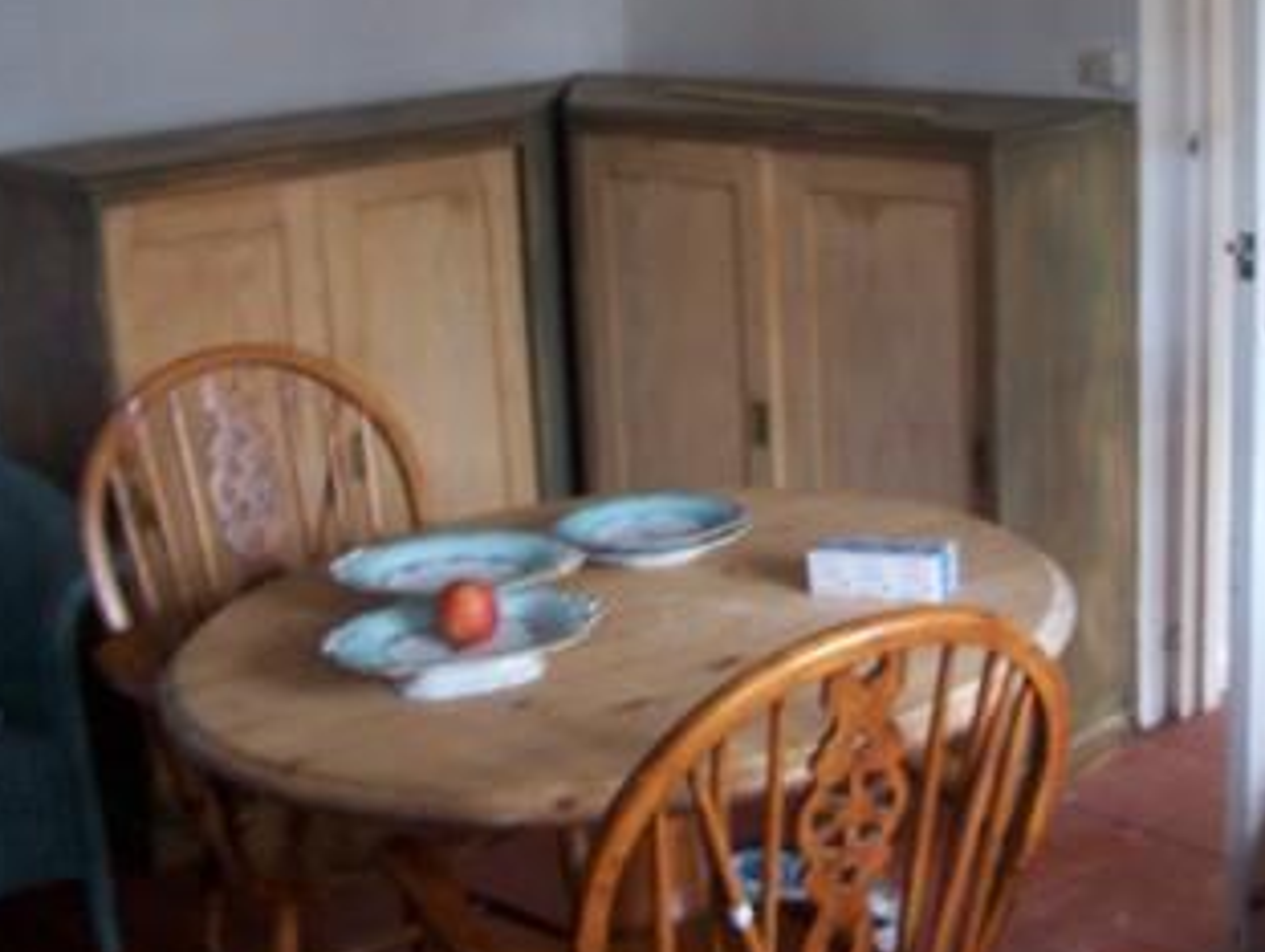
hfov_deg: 31.4
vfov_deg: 23.9
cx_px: 858
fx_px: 2232
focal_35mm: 61
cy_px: 275
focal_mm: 6.3
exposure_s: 1/8
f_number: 2.8
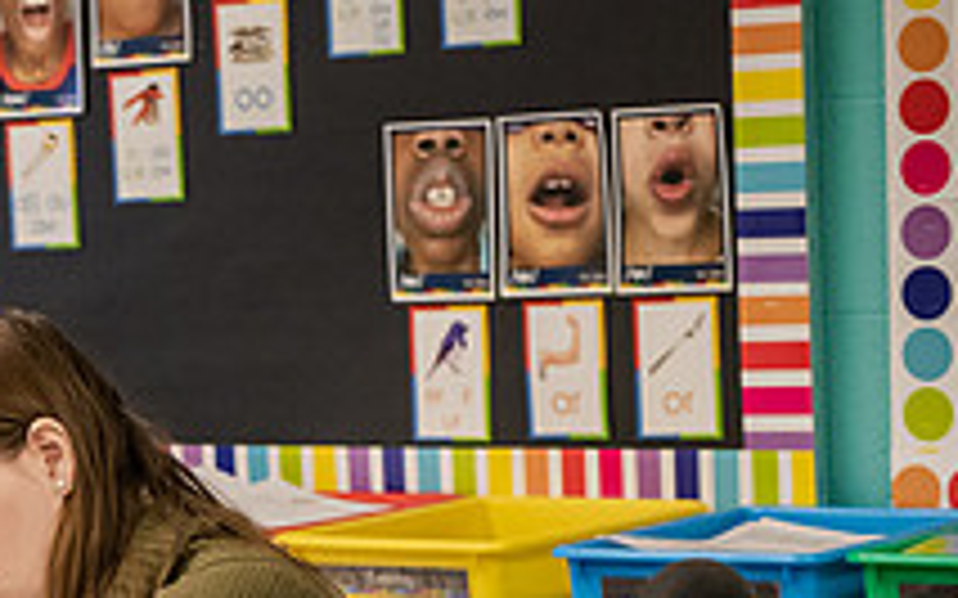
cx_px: -342
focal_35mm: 183
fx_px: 4777
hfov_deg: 11.1
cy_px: 789
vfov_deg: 7.1
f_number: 3.2
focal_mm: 66
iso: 2500
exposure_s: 1/200
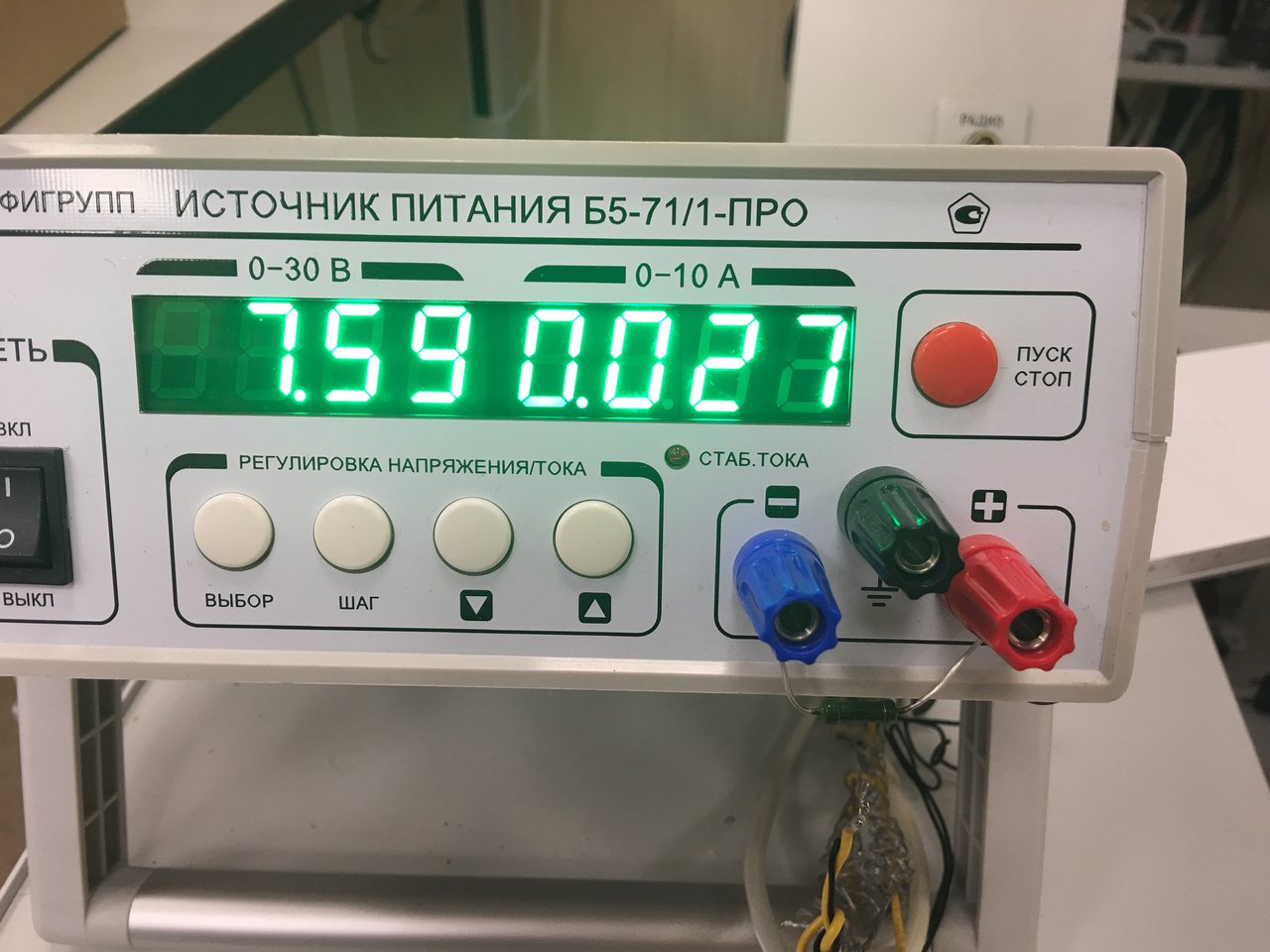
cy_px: 476
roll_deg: -1.5
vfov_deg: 48.2
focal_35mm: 29
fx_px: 1064
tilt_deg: -37.3
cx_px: 635
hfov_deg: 61.7
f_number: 2.2
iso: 40
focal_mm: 4.15
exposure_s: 1/33
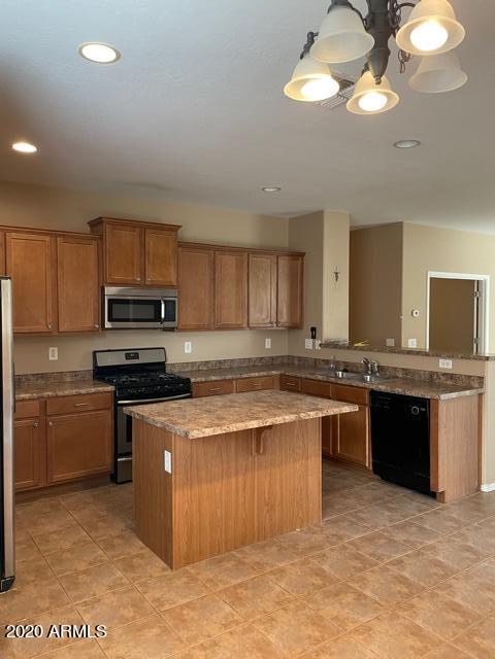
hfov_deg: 53.1
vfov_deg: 67.3
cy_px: 330
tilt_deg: -1.4
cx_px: 248
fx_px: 496
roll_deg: +0.5
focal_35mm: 26
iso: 200
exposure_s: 1/60
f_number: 1.6
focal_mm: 4.2
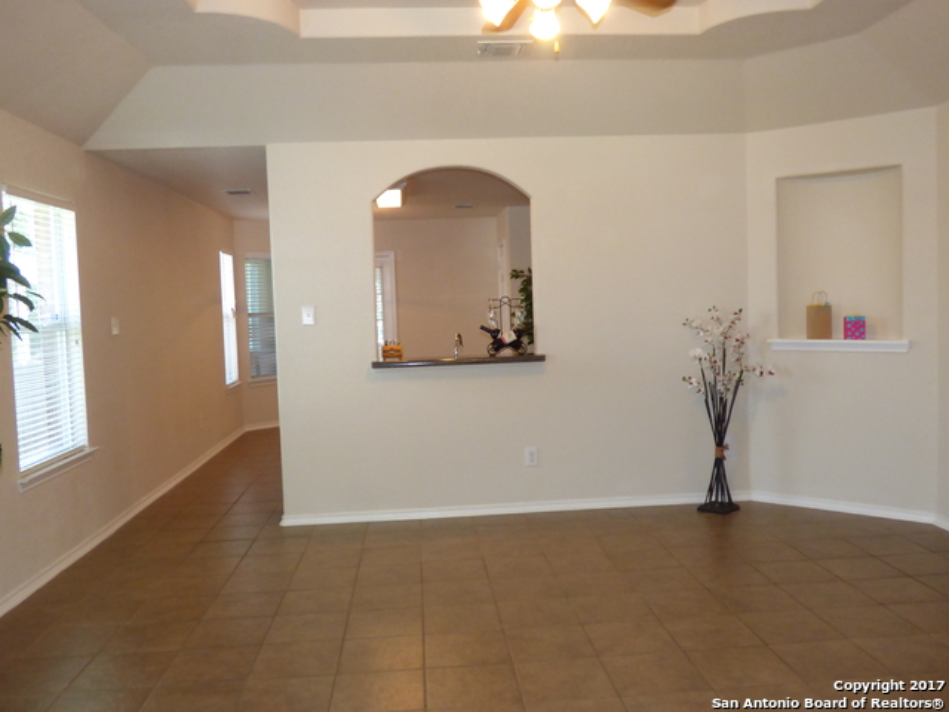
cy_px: 356
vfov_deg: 46.8
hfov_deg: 60.0
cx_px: 474
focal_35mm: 30
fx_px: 822
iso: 500
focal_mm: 5.29
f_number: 3.3
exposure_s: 1/60
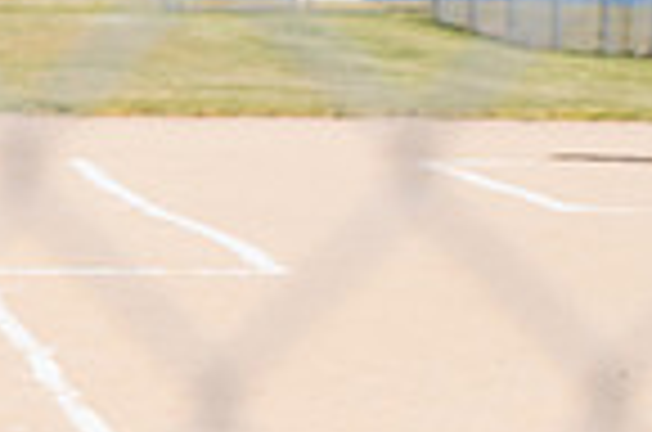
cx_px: -328
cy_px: 43
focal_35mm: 345
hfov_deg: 5.9
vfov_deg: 4.0
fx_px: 6235
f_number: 5.6
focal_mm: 86
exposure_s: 1/1600
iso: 320
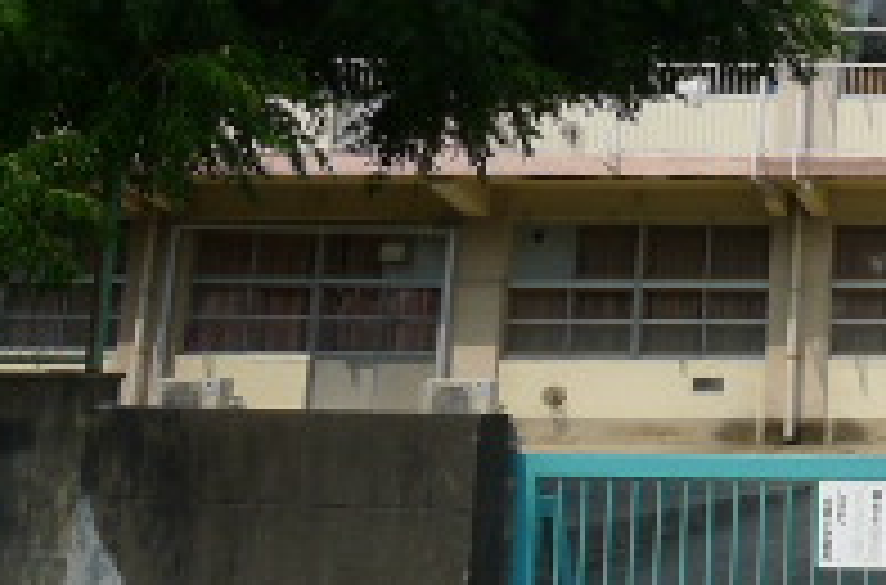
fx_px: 1914
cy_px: 54
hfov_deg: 22.2
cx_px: 1273
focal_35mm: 78
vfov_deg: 17.1
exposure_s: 1/1000
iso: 80
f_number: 4
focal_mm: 5.1
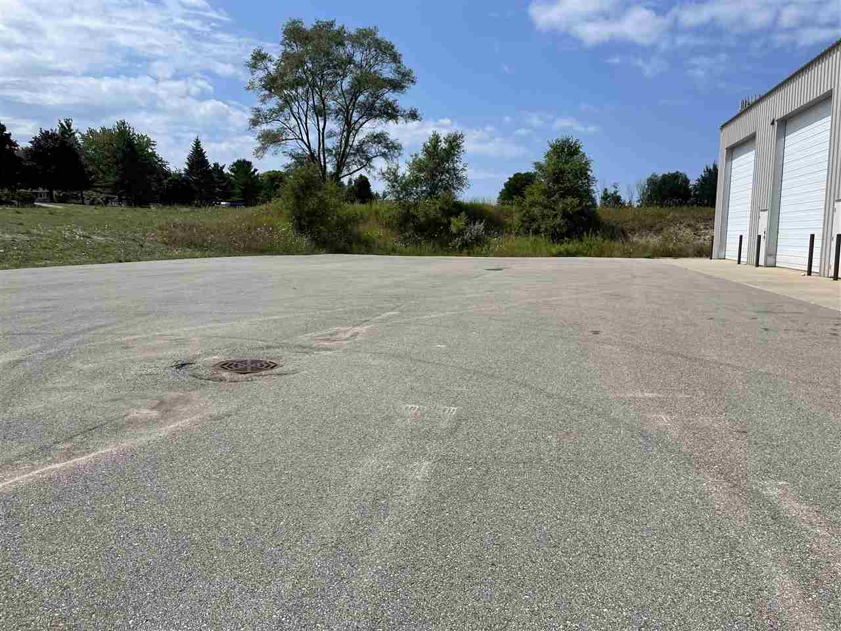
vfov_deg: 53.1
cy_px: 316
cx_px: 420
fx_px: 632
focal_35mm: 26
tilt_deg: -5.4
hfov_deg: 67.3
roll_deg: -0.2
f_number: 1.6
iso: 32
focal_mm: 4.2
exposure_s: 1/5556
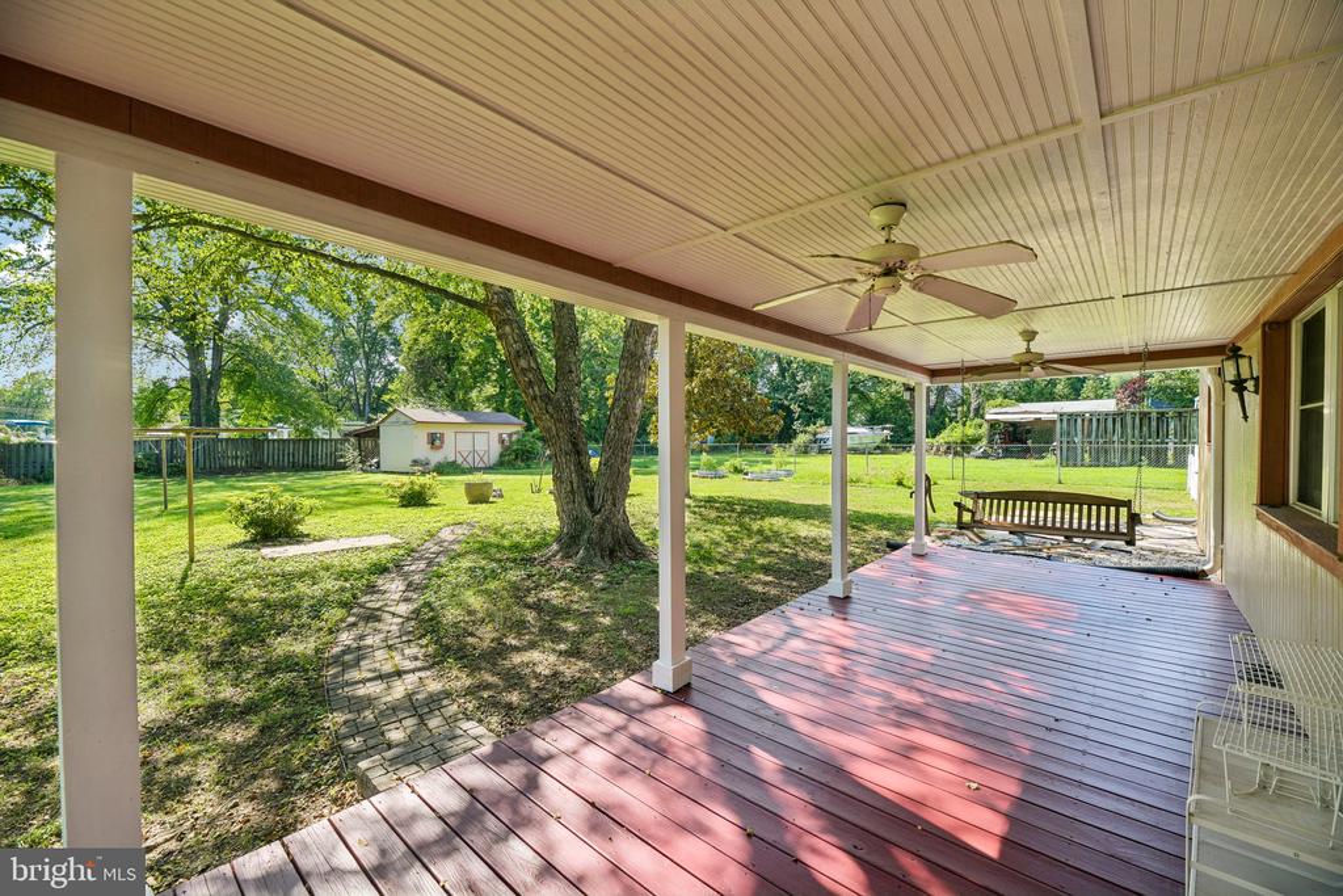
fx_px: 522
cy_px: 448
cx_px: 672
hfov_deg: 104.2
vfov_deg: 81.2
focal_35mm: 14
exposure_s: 1/100
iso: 100
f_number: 8
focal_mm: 14
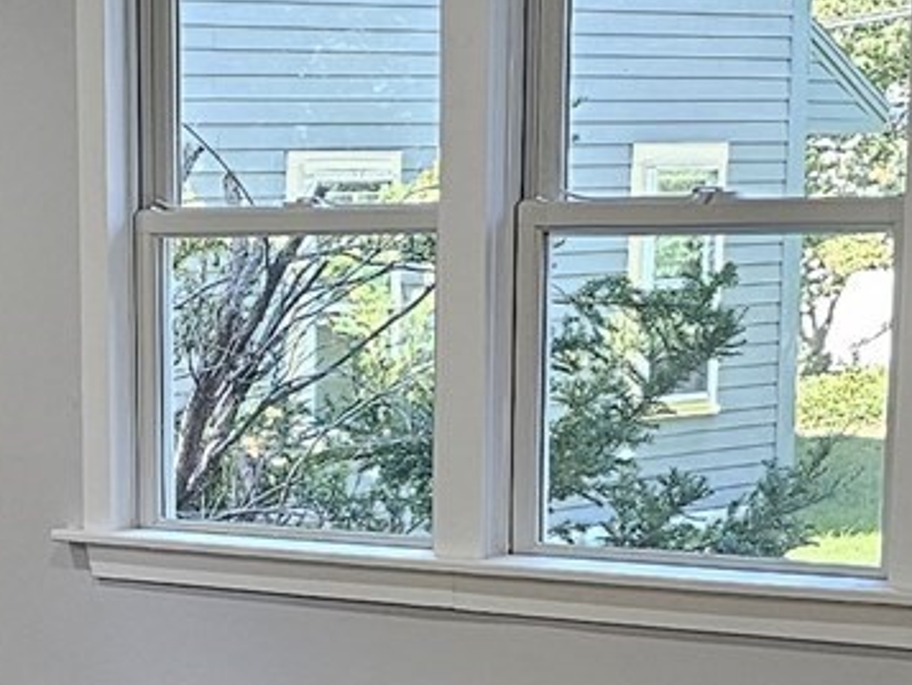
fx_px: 3479
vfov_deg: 11.0
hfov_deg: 14.7
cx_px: 43
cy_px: 887
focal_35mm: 132
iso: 100
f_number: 1.7
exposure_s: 1/120
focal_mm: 6.3
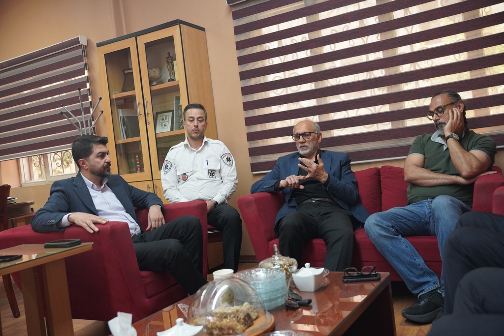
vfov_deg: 38.5
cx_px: 252
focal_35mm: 34
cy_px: 168
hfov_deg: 55.2
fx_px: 482
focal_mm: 34.4
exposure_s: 1/160
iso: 2500
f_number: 4
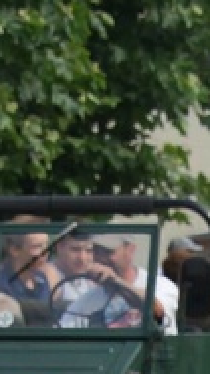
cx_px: 281
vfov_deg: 4.6
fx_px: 4613
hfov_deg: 2.6
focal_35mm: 465
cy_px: 411
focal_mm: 28
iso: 200
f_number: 6.7
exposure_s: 1/200
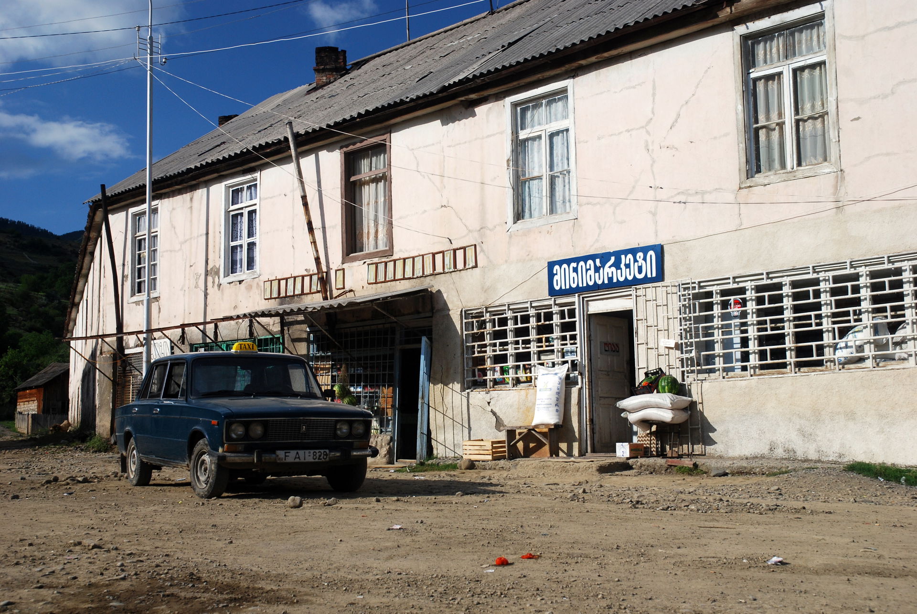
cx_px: 458
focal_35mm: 46
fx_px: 1186
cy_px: 307
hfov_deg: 42.3
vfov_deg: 29.0
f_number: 10
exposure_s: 1/200
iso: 200
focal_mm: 31
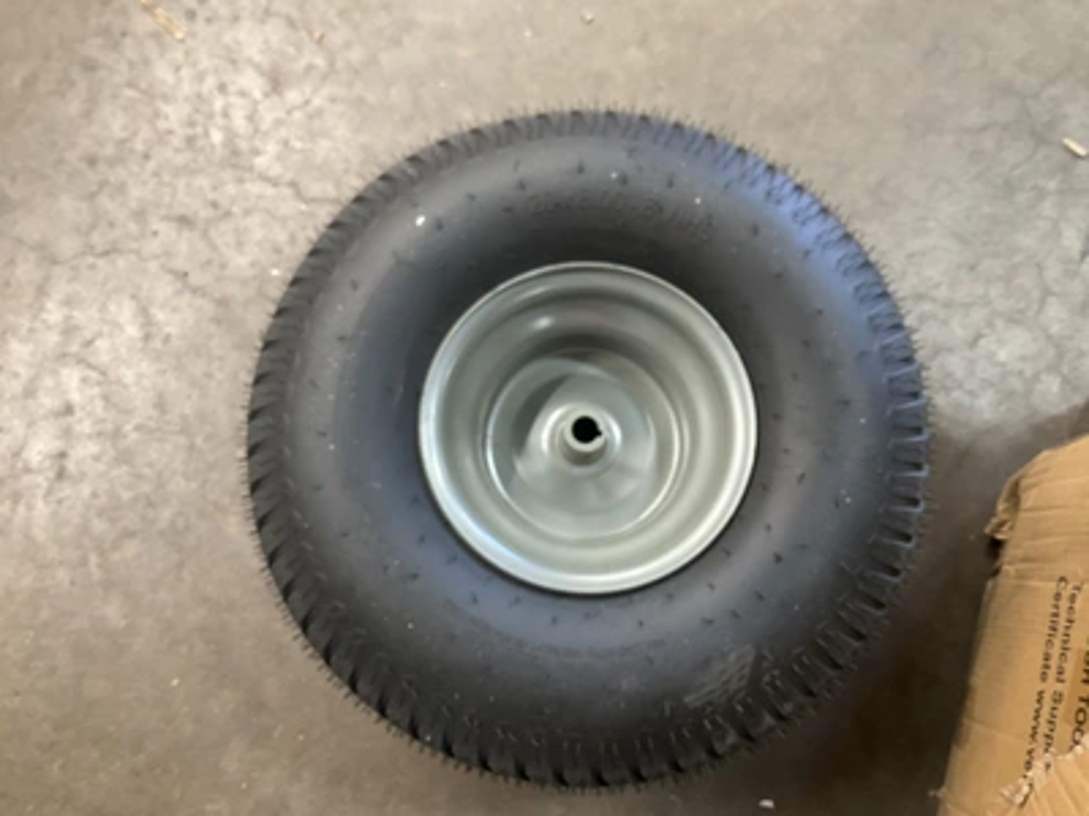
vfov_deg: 48.2
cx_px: 544
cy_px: 408
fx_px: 912
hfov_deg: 61.7
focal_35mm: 29
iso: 250
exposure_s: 1/30
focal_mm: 3
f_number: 1.8
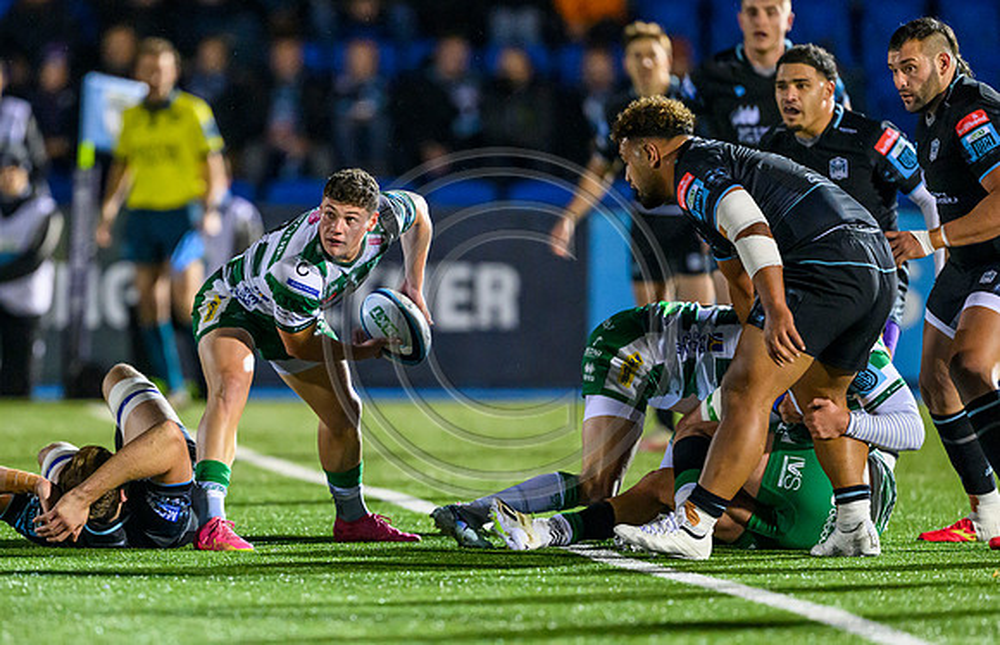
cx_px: 400
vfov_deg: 2.5
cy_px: 431
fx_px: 14850
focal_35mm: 540
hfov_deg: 3.9
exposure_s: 1/1000
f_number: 3.2
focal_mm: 400
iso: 8000
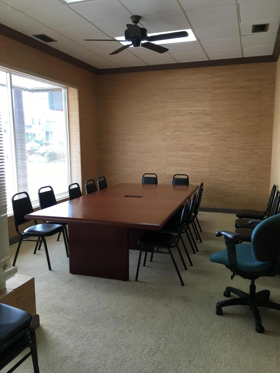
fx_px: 313
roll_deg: +0.8
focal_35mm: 29
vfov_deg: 61.7
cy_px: 186
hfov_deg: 48.2
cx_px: 140
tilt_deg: -8.5
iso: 32
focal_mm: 4.15
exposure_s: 1/30
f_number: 2.2
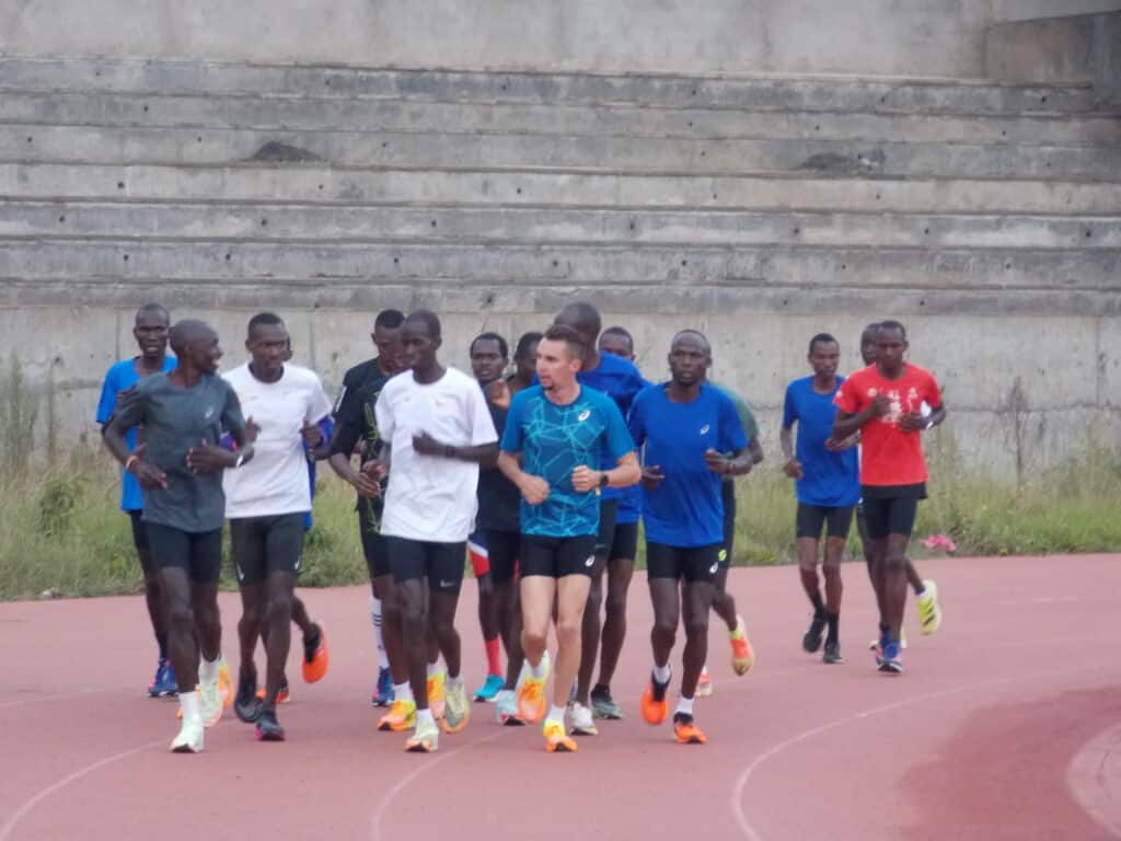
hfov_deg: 9.1
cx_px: 560
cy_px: 420
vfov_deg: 6.8
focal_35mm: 217
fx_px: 7027
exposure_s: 1/125
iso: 400
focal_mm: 38.6
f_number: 5.5
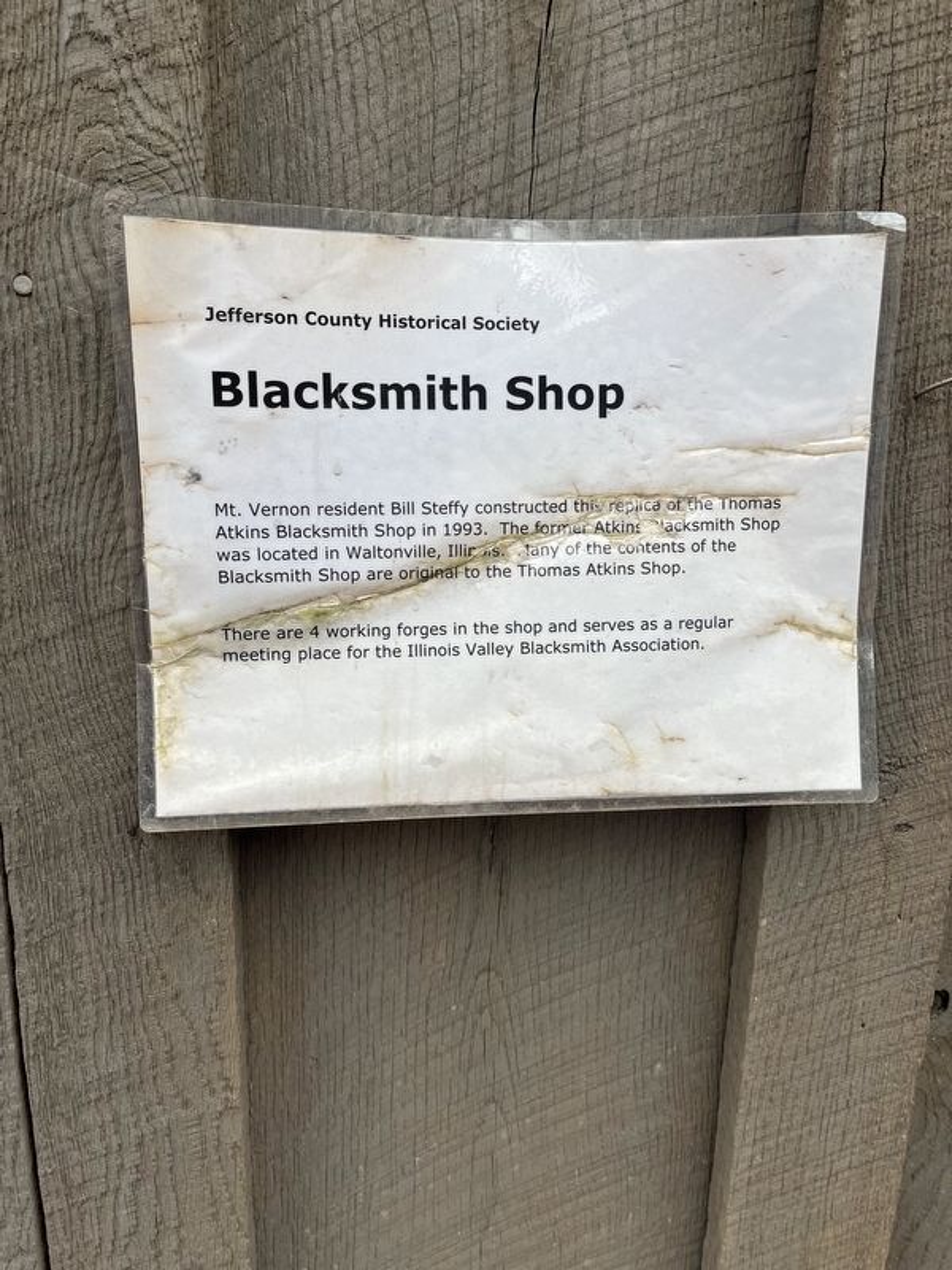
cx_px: 476
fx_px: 953
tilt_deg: -9.2
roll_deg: -0.7
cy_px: 635
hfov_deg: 53.1
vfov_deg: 67.3
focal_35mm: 26
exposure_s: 1/178
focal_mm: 5.1
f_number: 1.6
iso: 40
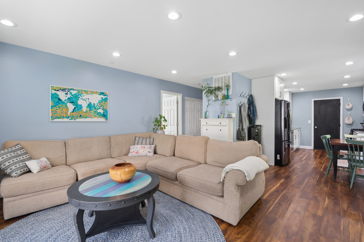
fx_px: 152
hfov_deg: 100.4
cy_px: 121
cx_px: 182
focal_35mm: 15
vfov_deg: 77.2
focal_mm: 10
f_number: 8
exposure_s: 1/15
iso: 400
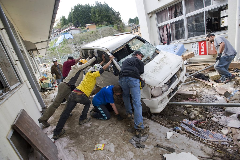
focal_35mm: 17
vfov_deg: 70.3
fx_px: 113
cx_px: 120
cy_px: 80
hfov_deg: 93.3
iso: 500
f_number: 6.3
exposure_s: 1/400
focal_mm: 17
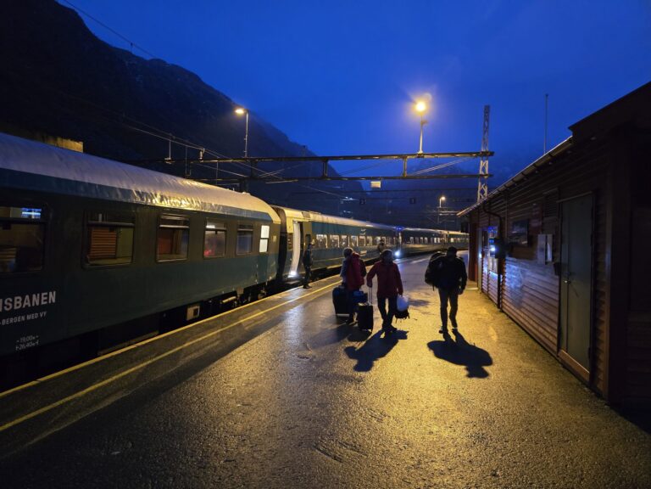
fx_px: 433
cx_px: 326
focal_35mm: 23
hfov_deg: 73.9
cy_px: 244
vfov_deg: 58.9
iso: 1600
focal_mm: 6.3
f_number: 1.7
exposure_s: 1/50
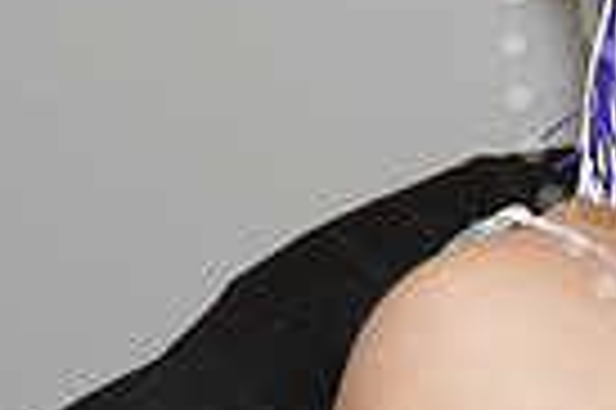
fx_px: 8699
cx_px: 931
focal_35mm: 509
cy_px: 16
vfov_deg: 2.7
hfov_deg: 4.0
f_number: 5.6
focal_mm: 120
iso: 640
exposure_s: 1/80
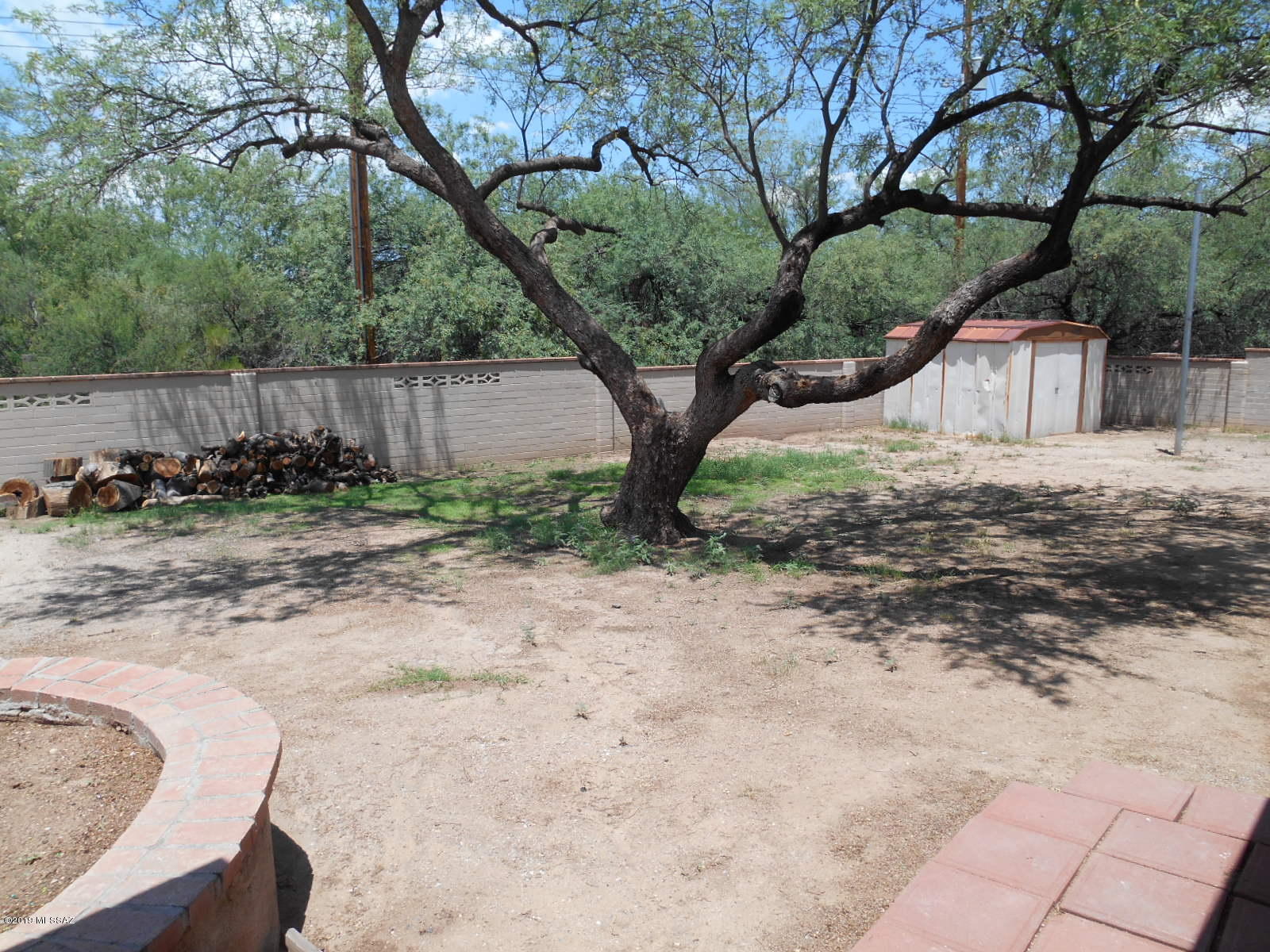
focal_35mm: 26
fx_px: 954
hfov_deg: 67.3
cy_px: 476
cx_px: 635
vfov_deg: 53.1
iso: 80
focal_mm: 4.7
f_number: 3.4
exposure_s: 1/640
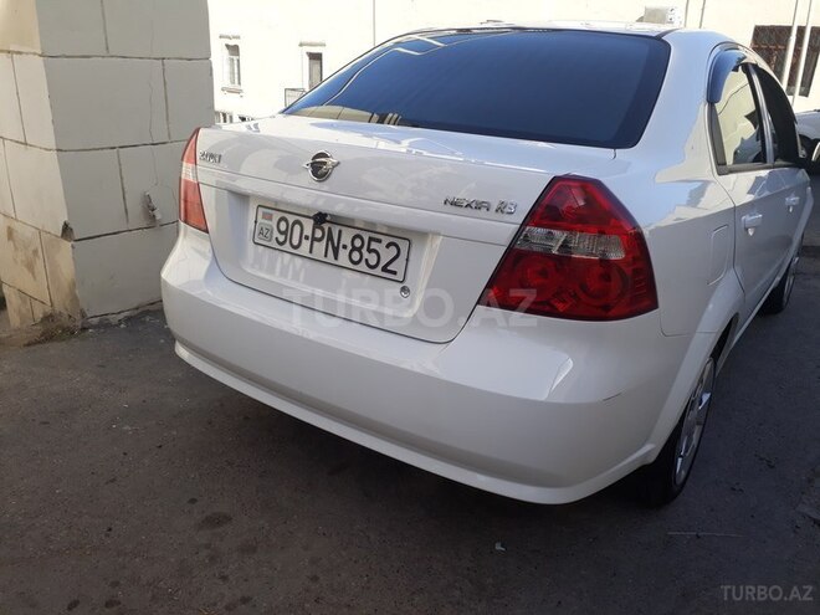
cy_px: 308
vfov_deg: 51.4
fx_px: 640
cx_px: 410
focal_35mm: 27
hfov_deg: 65.3
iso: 40
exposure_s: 1/778
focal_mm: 3.6
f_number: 1.9
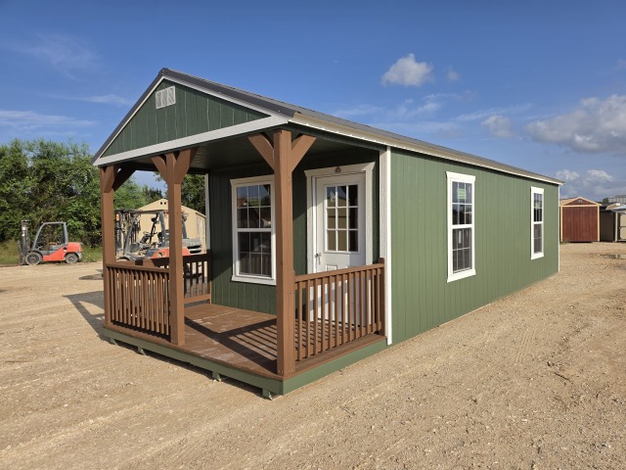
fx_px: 416
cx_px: 313
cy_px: 235
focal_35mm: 23
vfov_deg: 58.9
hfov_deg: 73.9
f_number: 1.4
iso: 50
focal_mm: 6.5
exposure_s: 1/7939
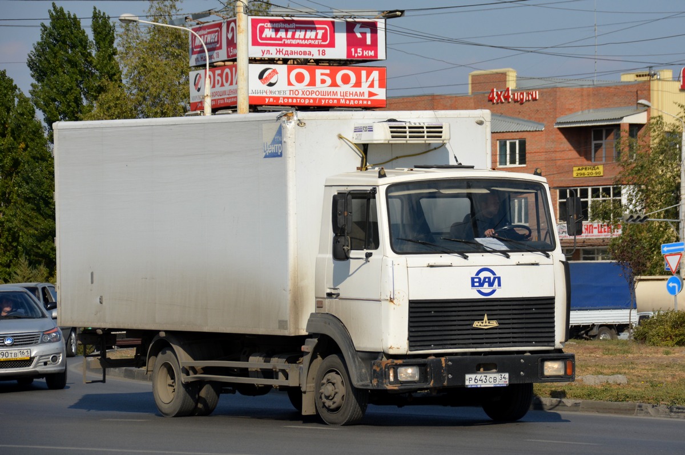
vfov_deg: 7.0
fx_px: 3707
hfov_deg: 10.6
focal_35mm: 195
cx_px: 342
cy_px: 228
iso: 400
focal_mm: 130
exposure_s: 1/2000
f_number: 7.1
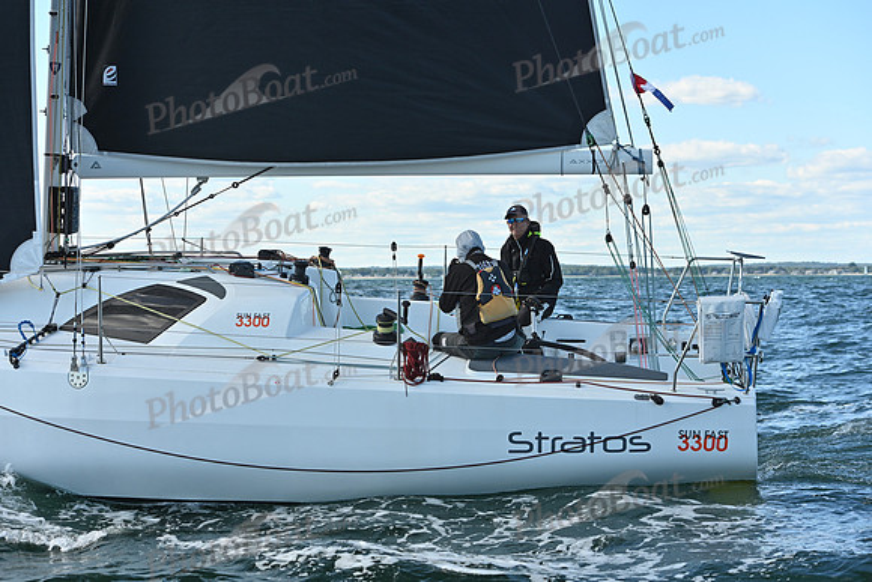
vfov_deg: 19.5
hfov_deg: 28.8
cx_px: 436
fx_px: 1696
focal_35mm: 70
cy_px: 291
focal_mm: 70
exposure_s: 1/1250
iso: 320
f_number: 5.6
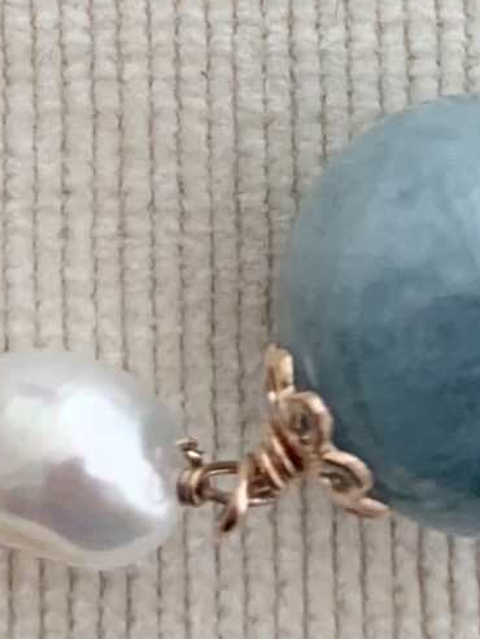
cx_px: 114
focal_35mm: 135
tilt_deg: -82.8
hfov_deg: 11.0
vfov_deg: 12.9
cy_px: -591
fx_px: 2495
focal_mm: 4.25
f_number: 1.8
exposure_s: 1/121
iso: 80
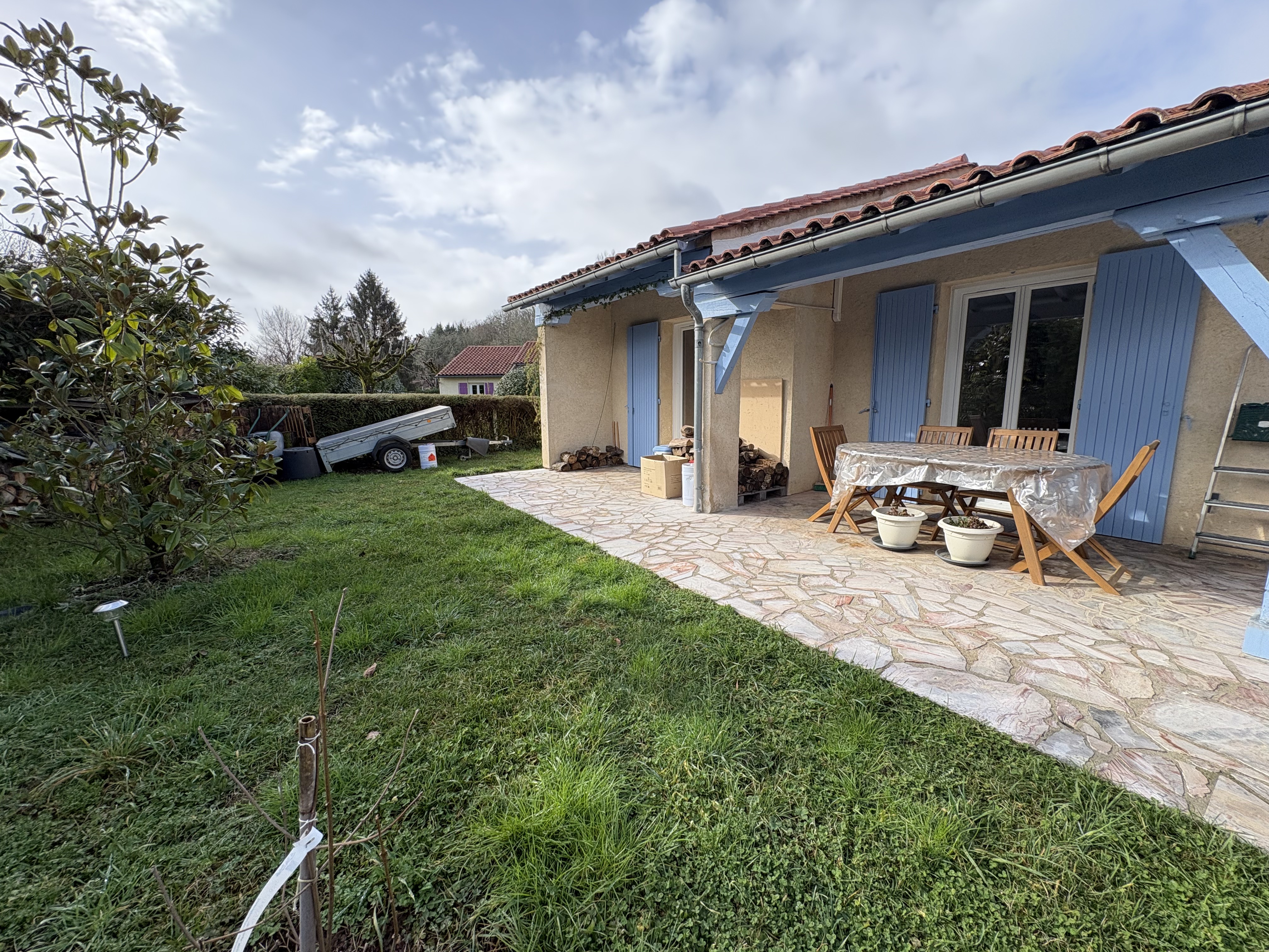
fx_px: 513
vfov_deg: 85.7
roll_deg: +1.3
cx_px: 634
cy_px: 476
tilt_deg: -8.8
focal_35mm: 14
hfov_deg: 102.1
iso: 40
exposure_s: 1/591
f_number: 2.2
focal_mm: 2.22
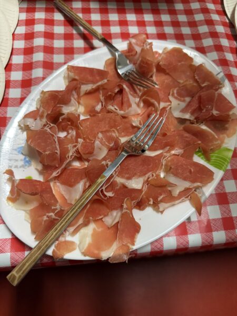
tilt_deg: -67.2
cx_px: 118
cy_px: 158
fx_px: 219
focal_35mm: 24
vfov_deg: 71.6
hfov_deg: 56.8
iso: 500
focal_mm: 6.76
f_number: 1.78
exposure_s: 1/50
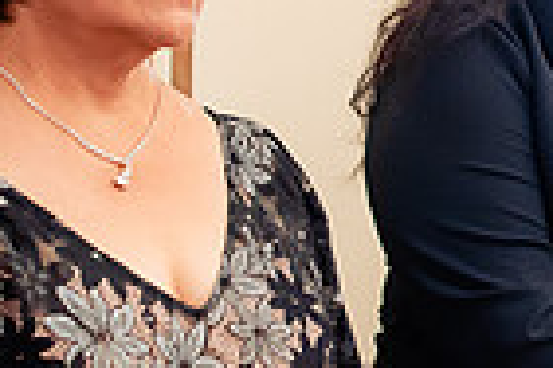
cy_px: 96
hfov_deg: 13.7
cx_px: 718
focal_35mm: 144
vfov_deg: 9.5
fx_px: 2212
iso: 1250
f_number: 3.2
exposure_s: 1/80
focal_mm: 35
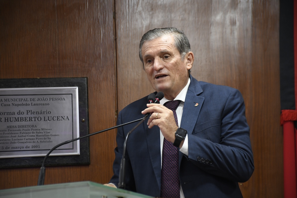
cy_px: 99
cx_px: 148
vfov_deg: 9.1
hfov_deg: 13.7
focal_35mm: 150
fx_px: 1237
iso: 1600
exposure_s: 1/20
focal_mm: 100
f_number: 5.6
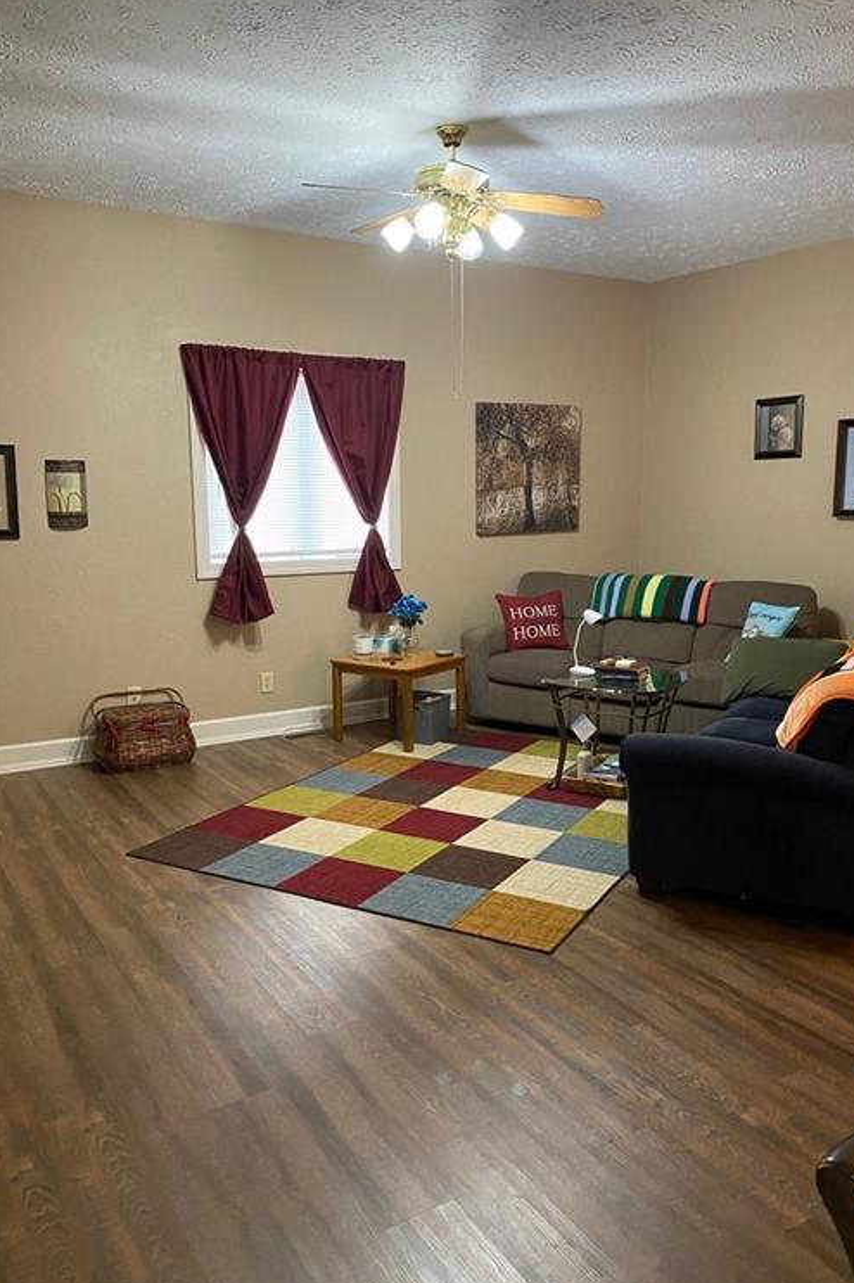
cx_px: 491
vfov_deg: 65.5
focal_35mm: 28
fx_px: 997
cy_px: 643
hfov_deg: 46.2
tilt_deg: -6.9
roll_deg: +0.6
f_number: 1.8
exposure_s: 1/60
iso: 400
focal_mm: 4.25
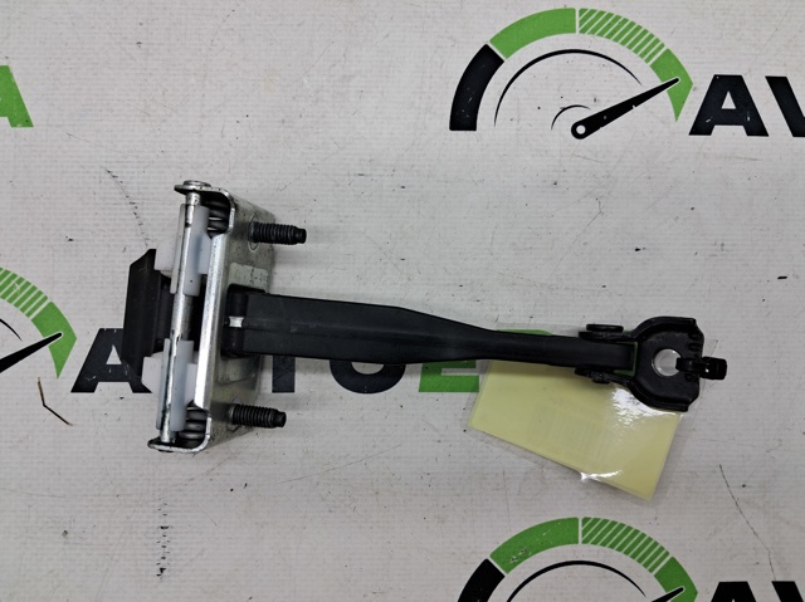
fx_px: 627
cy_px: 301
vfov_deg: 51.3
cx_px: 402
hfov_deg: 65.4
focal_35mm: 27
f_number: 1.8
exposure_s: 1/60
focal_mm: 4
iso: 50
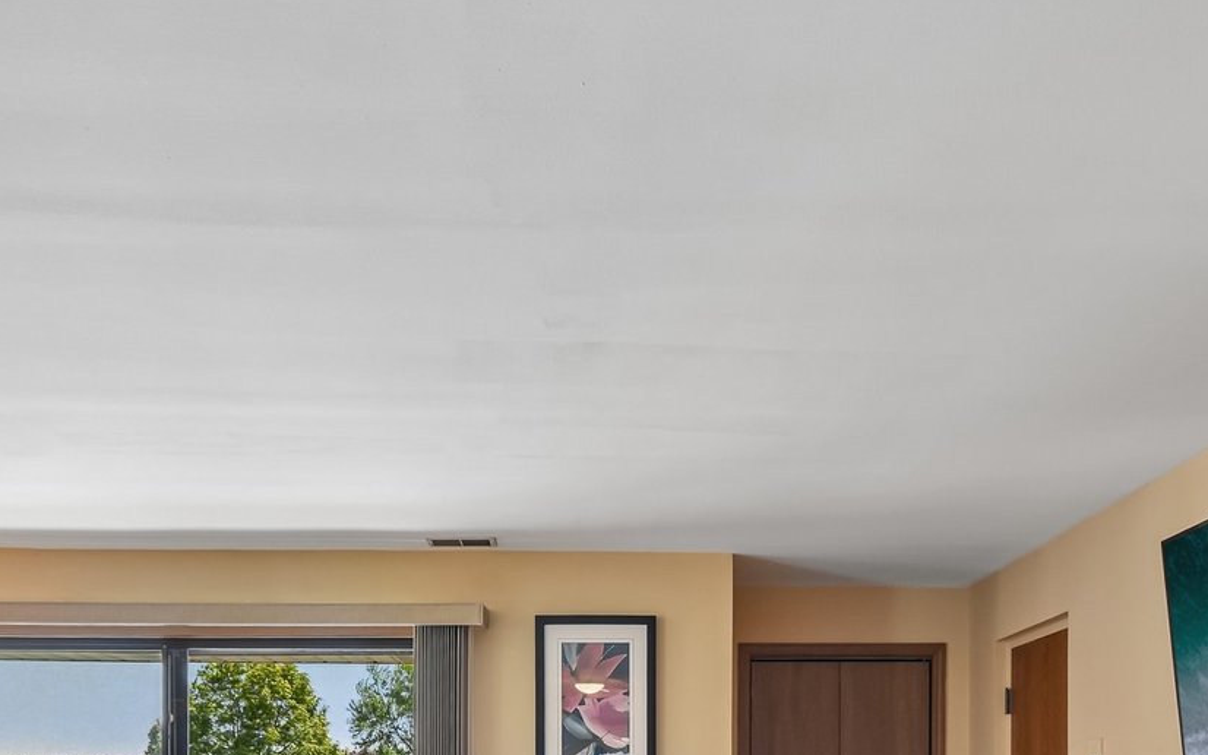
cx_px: 595
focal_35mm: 42
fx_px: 1383
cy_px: 781
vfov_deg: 28.4
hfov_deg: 47.2
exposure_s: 1/15
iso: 500
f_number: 8
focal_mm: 14
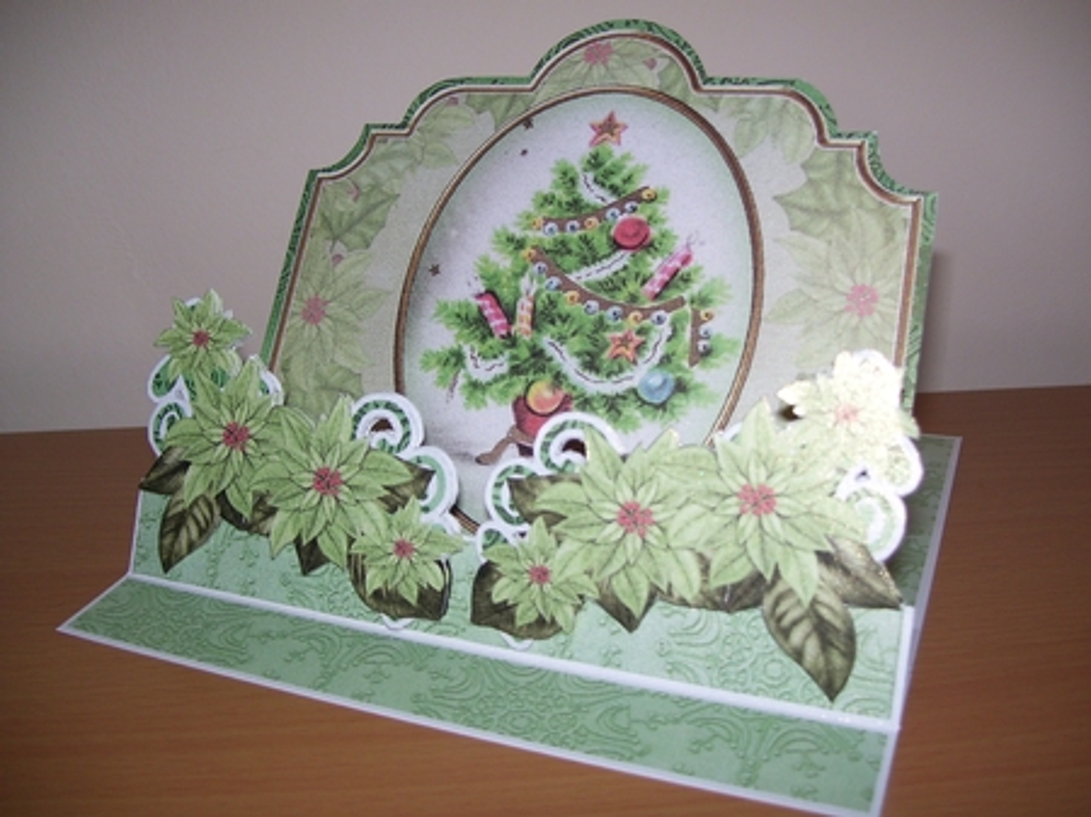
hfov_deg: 51.4
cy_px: 408
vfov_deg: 39.6
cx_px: 546
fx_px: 1134
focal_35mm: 36
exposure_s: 1/60
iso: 80
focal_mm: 6
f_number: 2.7
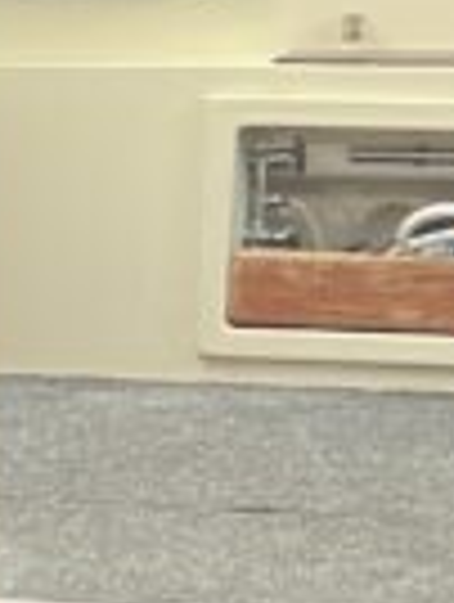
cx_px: -917
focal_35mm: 198
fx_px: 3451
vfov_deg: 9.9
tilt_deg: -10.4
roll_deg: -0.2
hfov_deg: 6.8
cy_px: 482
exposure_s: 1/60
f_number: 1.5
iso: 320
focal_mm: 5.7
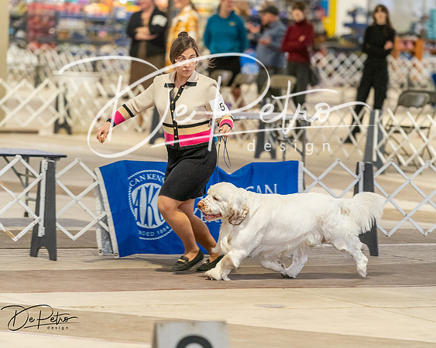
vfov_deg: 7.0
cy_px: 174
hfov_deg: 8.8
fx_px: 2833
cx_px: 218
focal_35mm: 220
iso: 6400
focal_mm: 195
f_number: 3.5
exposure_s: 1/250
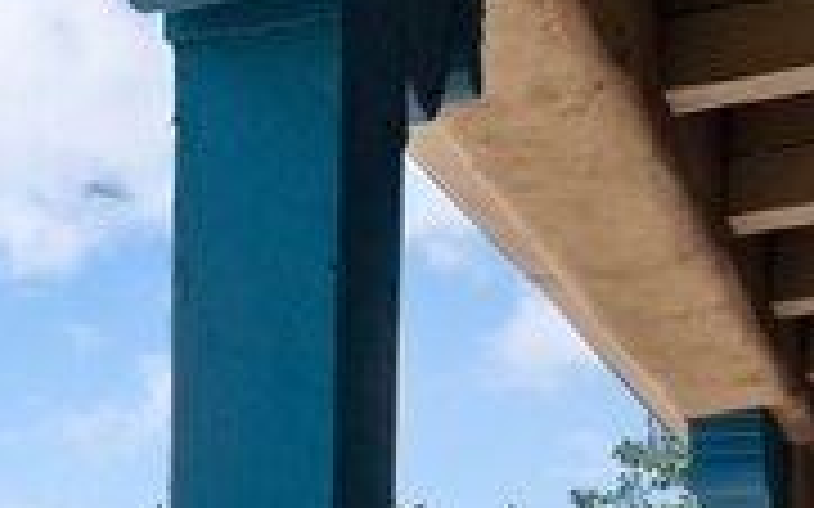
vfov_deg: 9.9
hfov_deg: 13.9
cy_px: 850
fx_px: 2817
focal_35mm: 127
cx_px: -805
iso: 400
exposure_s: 1/250
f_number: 9
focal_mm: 30
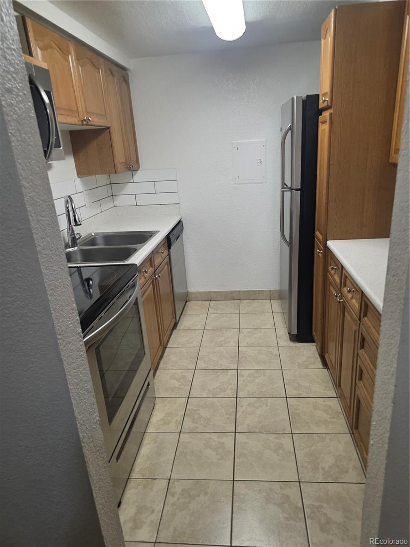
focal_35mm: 23
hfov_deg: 58.9
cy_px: 274
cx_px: 205
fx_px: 363
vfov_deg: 73.9
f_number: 1.7
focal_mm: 6.3
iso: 200
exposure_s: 1/120
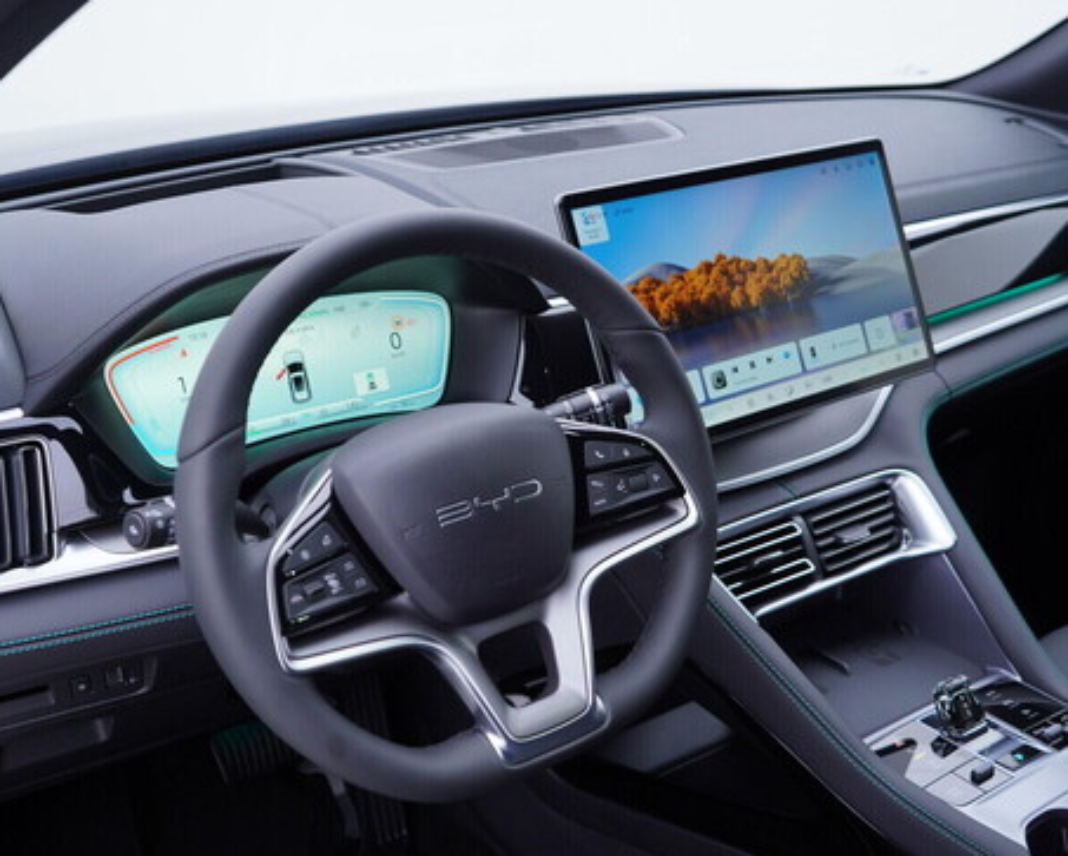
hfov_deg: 44.8
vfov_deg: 36.5
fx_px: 1297
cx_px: 530
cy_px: 428
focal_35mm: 41
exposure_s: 1/40
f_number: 3.2
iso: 125
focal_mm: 24
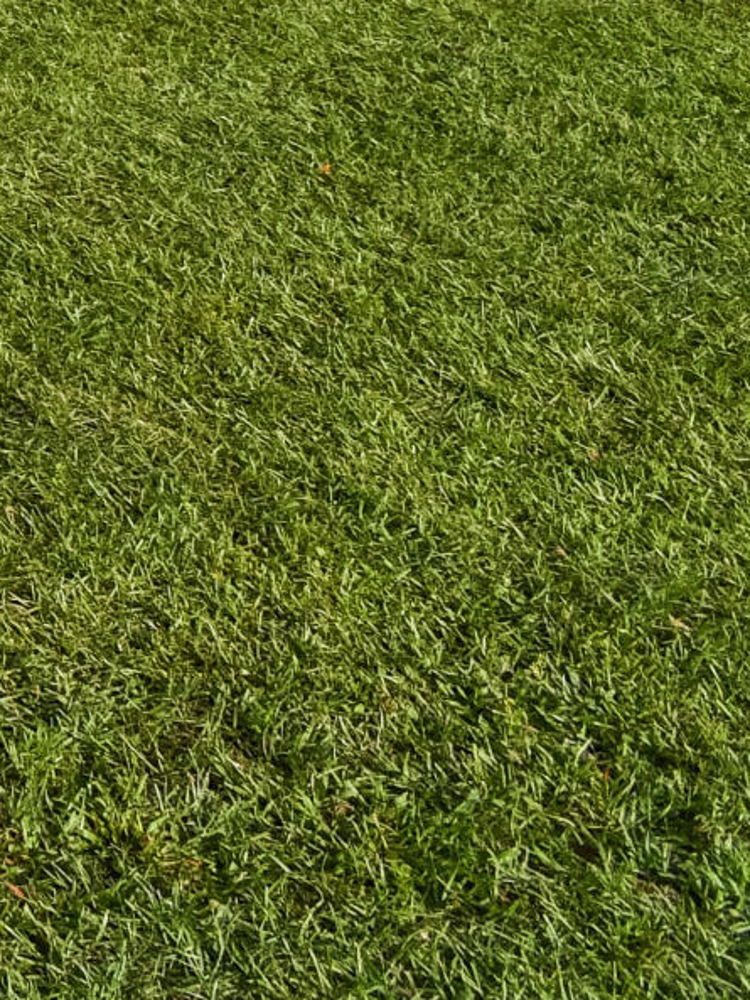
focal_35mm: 70
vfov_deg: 22.1
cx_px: -1358
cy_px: -563
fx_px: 2021
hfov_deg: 12.3
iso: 100
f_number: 7.1
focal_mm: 10
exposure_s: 1/400
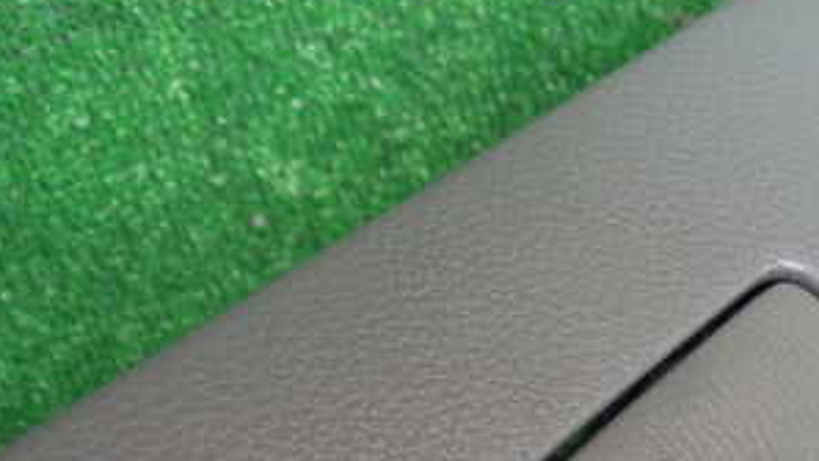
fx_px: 1433
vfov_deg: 18.0
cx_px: 634
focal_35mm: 66
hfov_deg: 31.2
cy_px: 406
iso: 200
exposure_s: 1/100
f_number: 2.3
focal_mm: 5.4
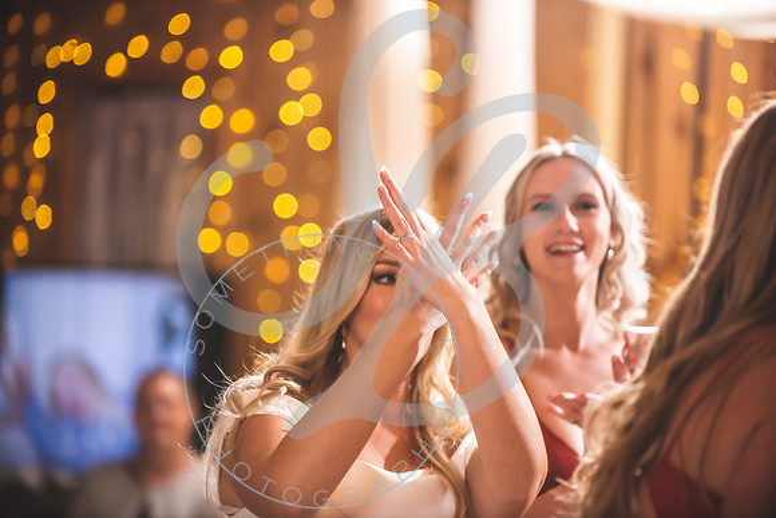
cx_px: 388
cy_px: 259
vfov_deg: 9.2
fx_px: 3234
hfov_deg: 13.7
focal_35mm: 150
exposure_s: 1/200
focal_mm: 150
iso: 800
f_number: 2.8
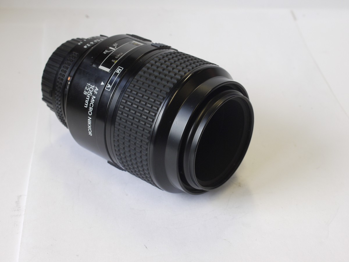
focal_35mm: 60
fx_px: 605
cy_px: 131
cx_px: 174
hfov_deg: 32.2
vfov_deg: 24.4
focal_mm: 30
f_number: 8
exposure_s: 1/40
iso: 320
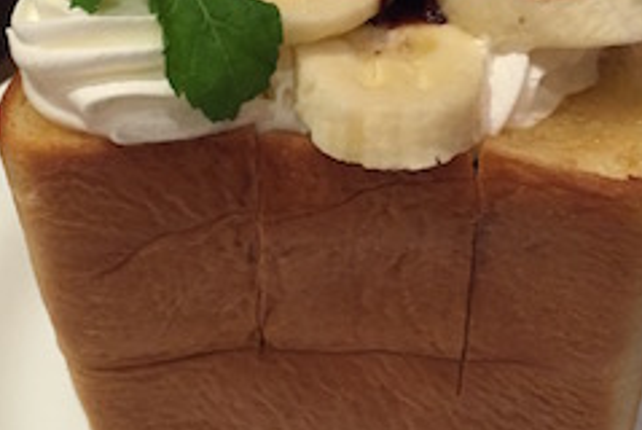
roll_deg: +3.2
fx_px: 1125
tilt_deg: -39.8
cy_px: 130
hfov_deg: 31.9
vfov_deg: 21.5
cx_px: 325
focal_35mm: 63
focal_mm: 4.15
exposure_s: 1/30
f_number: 2.2
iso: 250
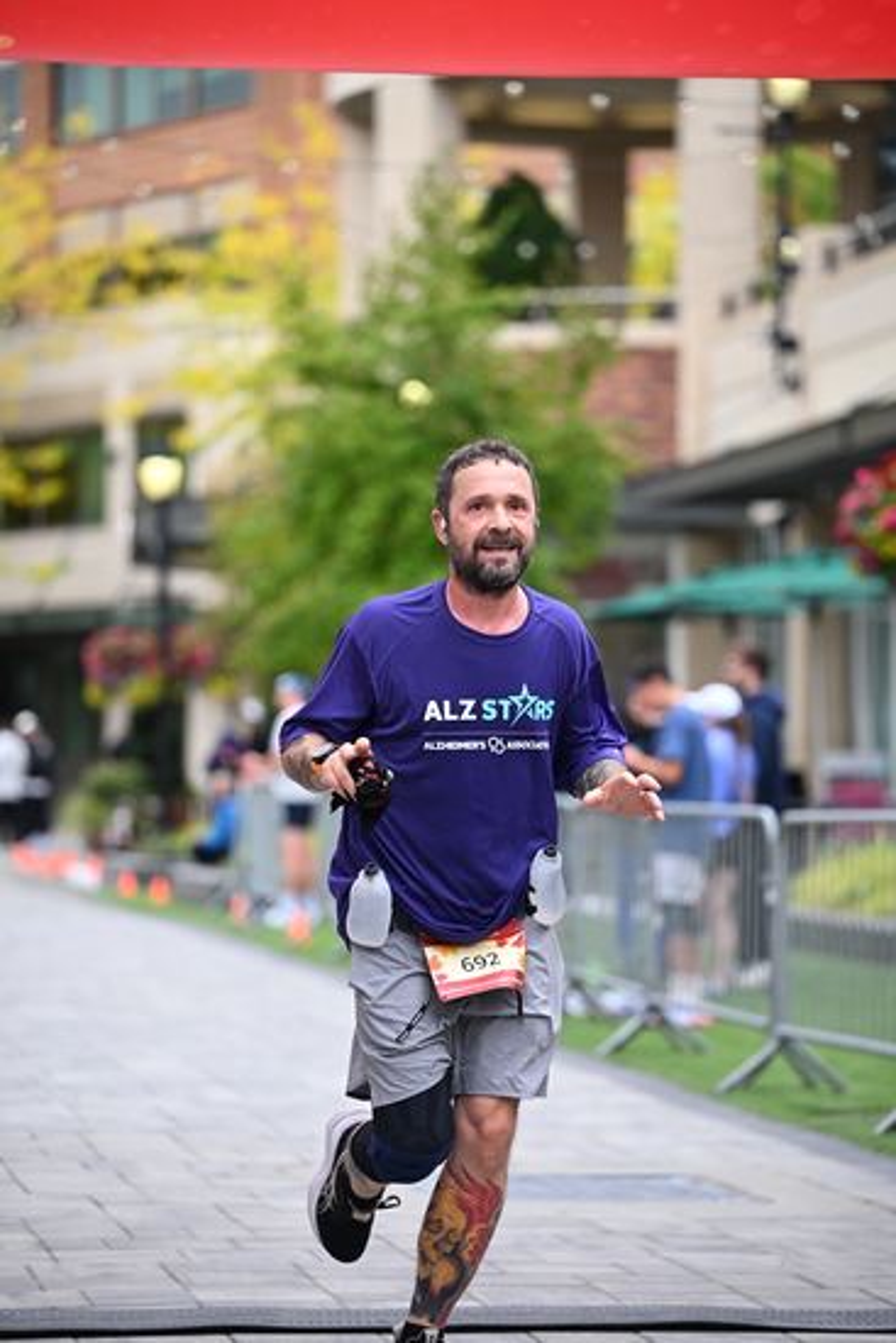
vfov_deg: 16.4
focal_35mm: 125
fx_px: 4663
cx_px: 448
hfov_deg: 11.0
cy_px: 672
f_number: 2.8
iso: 640
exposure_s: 1/2000
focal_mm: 125
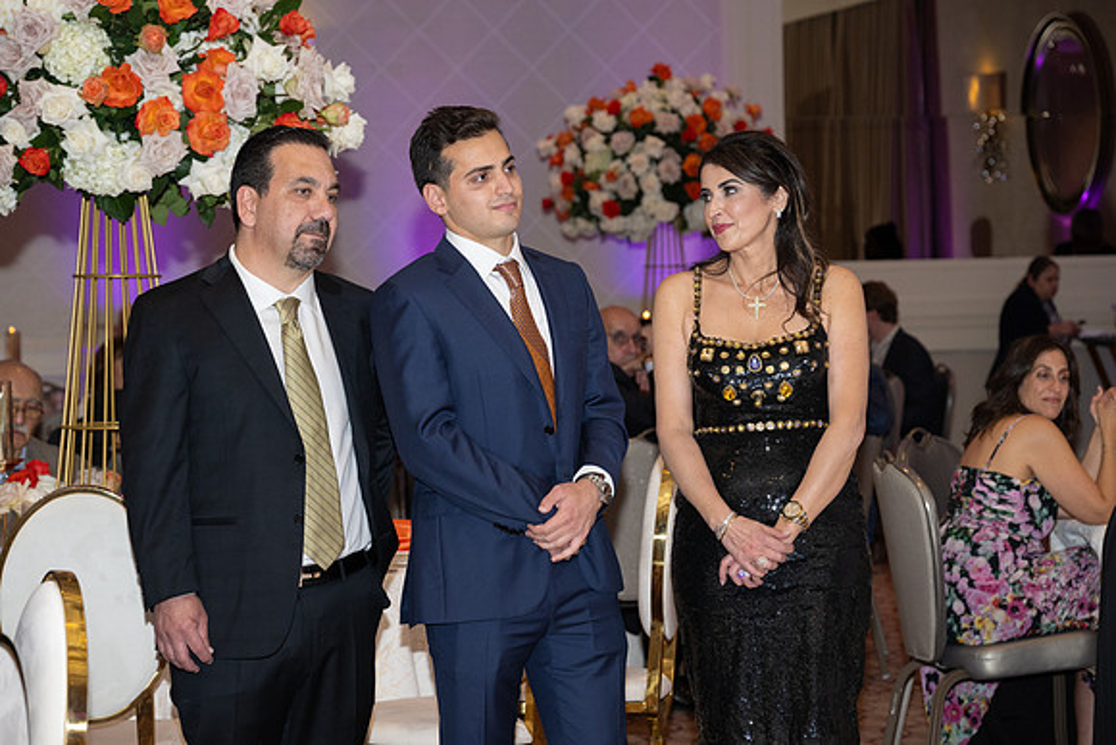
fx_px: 2977
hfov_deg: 21.2
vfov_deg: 14.3
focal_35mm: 96
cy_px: 372
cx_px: 558
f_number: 5.6
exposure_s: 1/100
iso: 800
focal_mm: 96
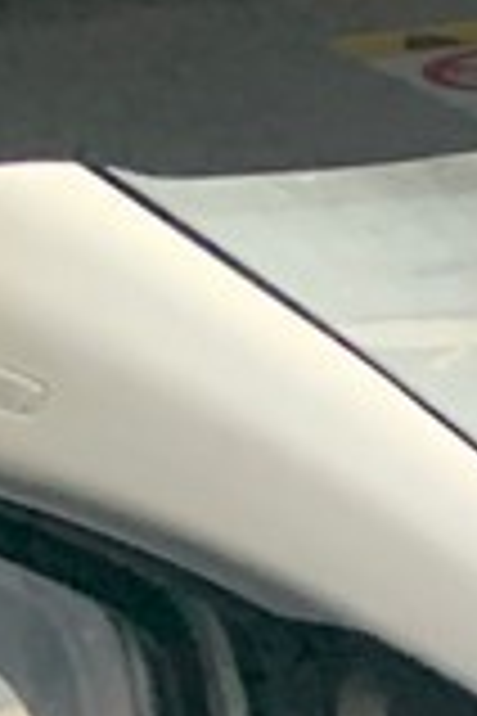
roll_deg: +0.6
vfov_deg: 10.5
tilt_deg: -30.1
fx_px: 3378
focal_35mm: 170
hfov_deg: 6.3
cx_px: 2061
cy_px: 1666
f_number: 1.8
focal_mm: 4.25
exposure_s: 1/50
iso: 400
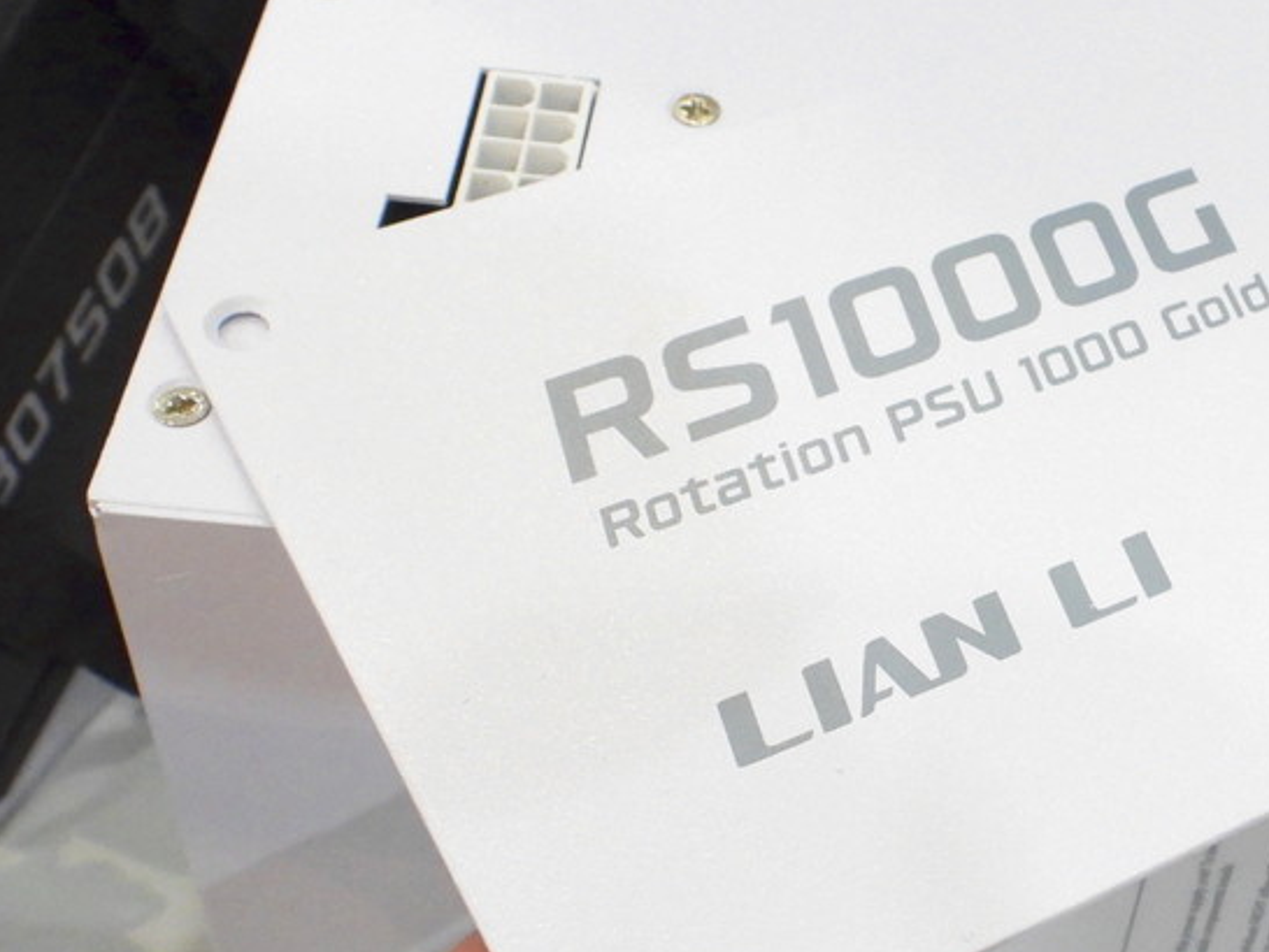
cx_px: 1097
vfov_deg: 24.4
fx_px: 2201
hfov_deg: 31.0
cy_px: 423
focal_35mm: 60
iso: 800
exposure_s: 1/160
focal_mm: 5.8
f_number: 4
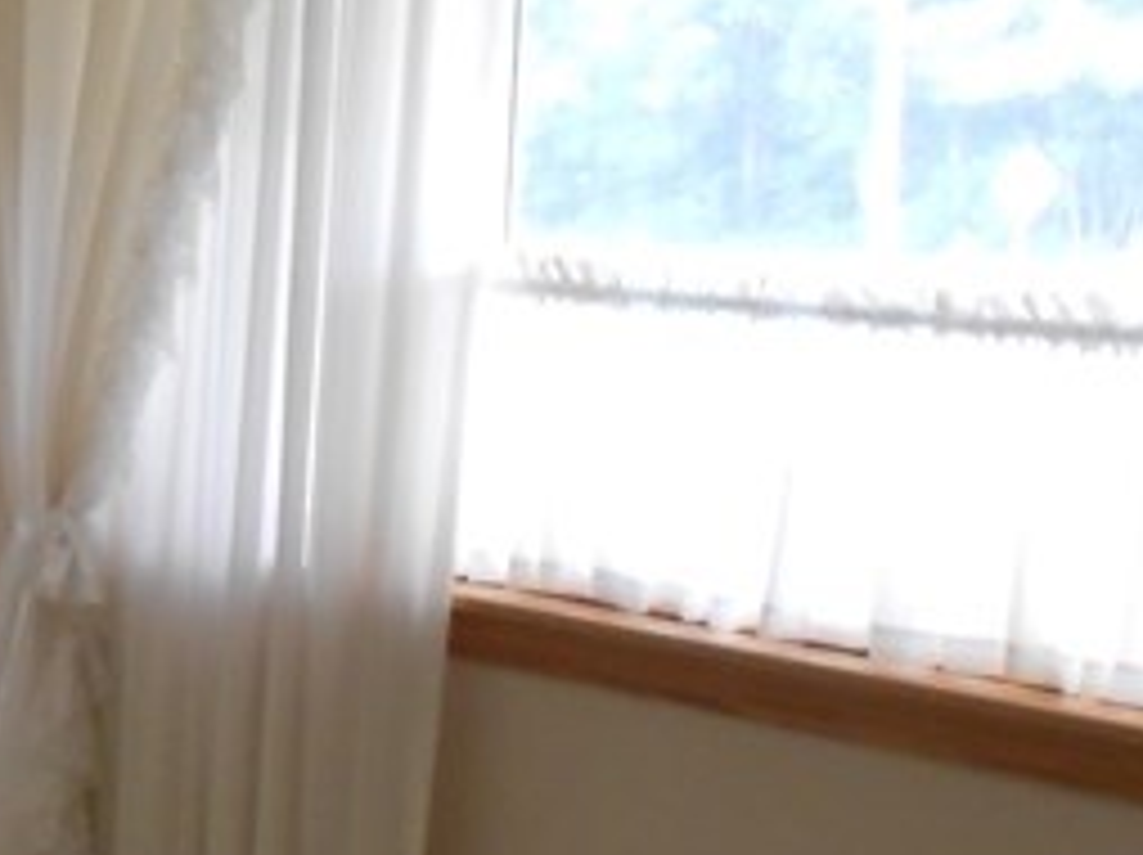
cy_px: 495
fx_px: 3464
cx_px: -864
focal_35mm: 105
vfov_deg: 14.1
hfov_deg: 16.1
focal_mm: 4.6
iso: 200
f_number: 3.5
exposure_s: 1/30
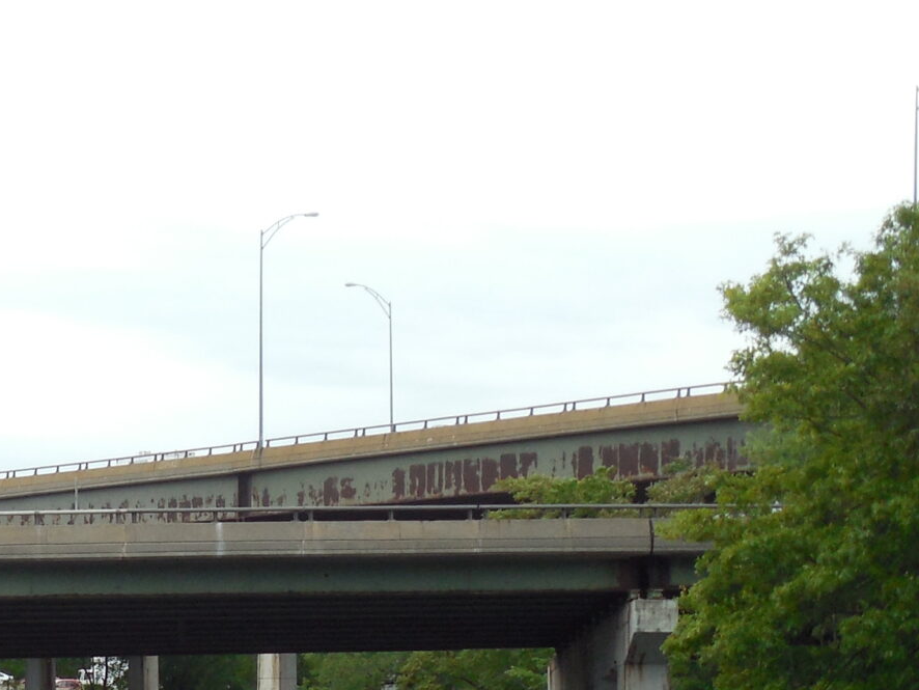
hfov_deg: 12.4
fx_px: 4143
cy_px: 715
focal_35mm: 156
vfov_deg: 9.4
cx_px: -159
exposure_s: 1/400
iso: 125
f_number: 4.2
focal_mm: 9.8
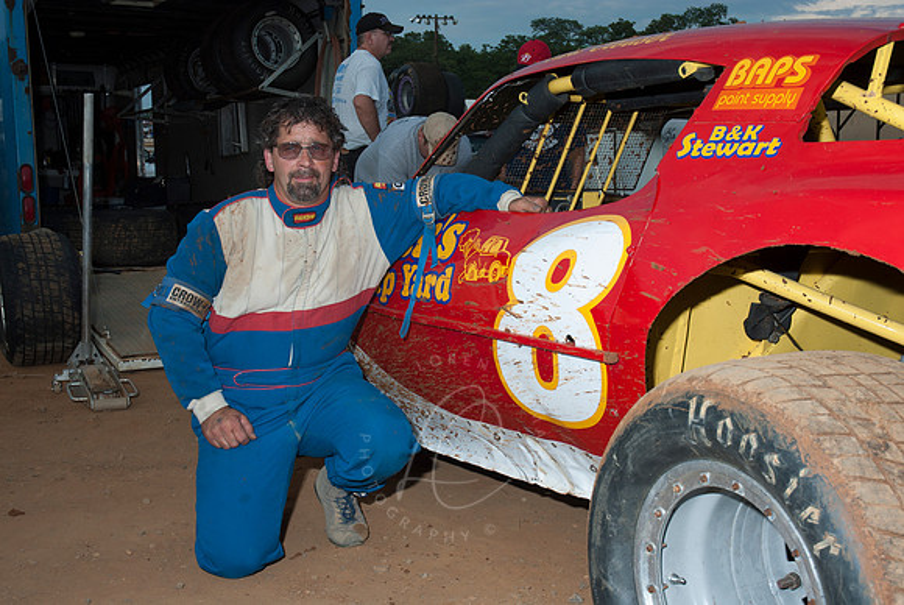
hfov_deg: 44.9
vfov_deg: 30.9
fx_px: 1093
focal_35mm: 44
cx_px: 452
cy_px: 302
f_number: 7.1
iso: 100
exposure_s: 1/250
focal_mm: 29
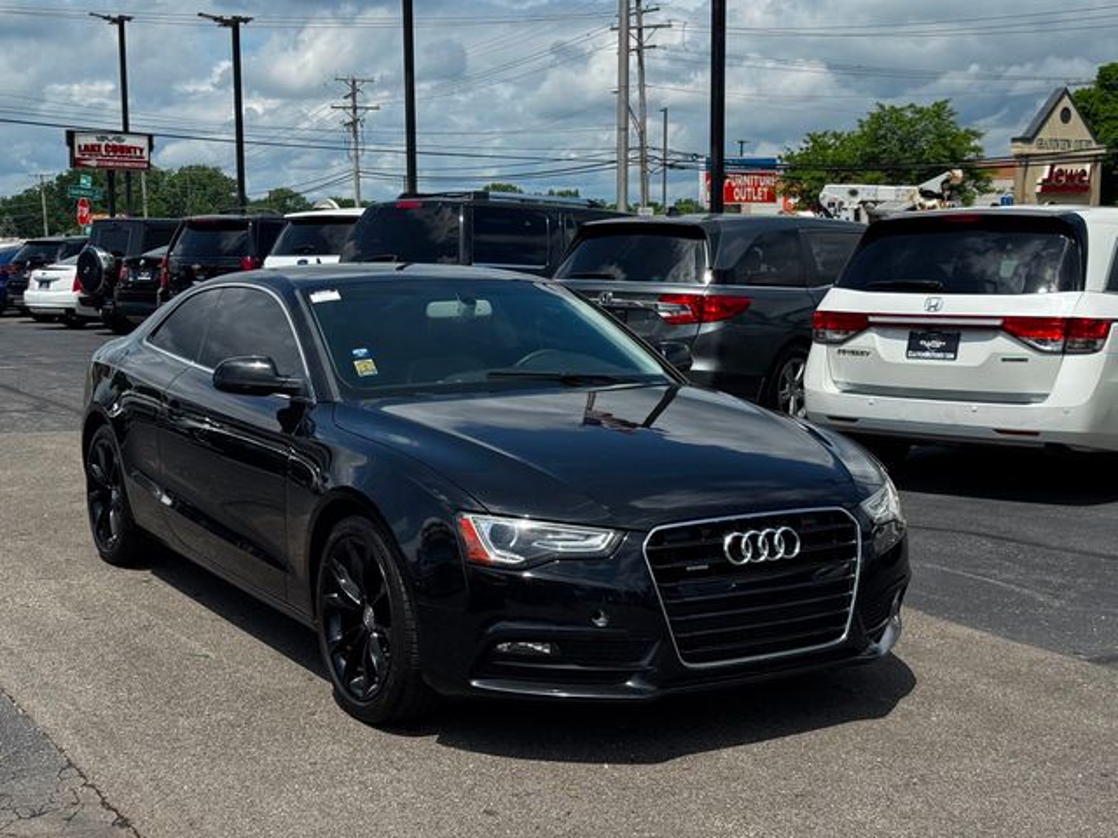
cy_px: 419
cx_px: 559
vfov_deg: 30.3
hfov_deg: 39.7
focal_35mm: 48
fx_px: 1550
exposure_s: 1/4310
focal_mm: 6.76
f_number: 1.78
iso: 64
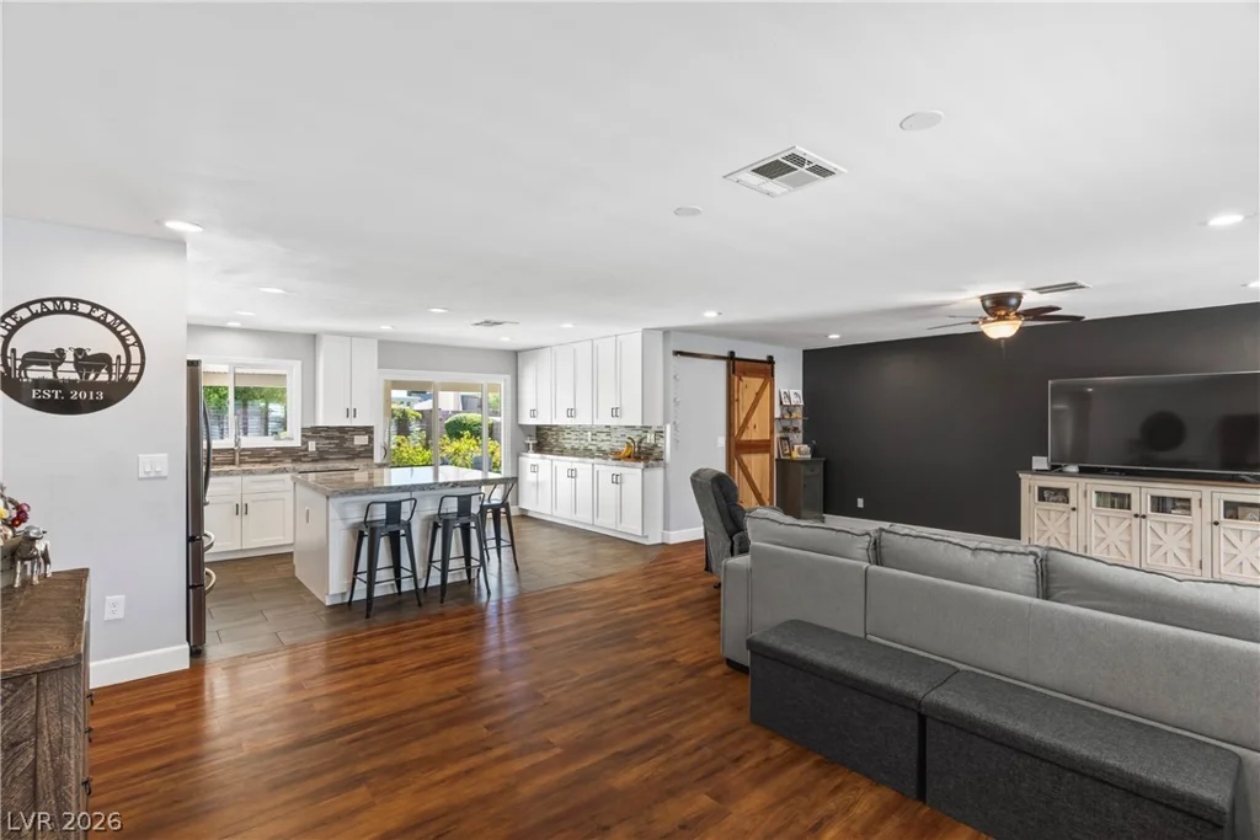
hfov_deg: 93.3
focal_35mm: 17
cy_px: 420
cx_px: 630
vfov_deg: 70.5
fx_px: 595
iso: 400
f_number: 8
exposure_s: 1/4
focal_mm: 17
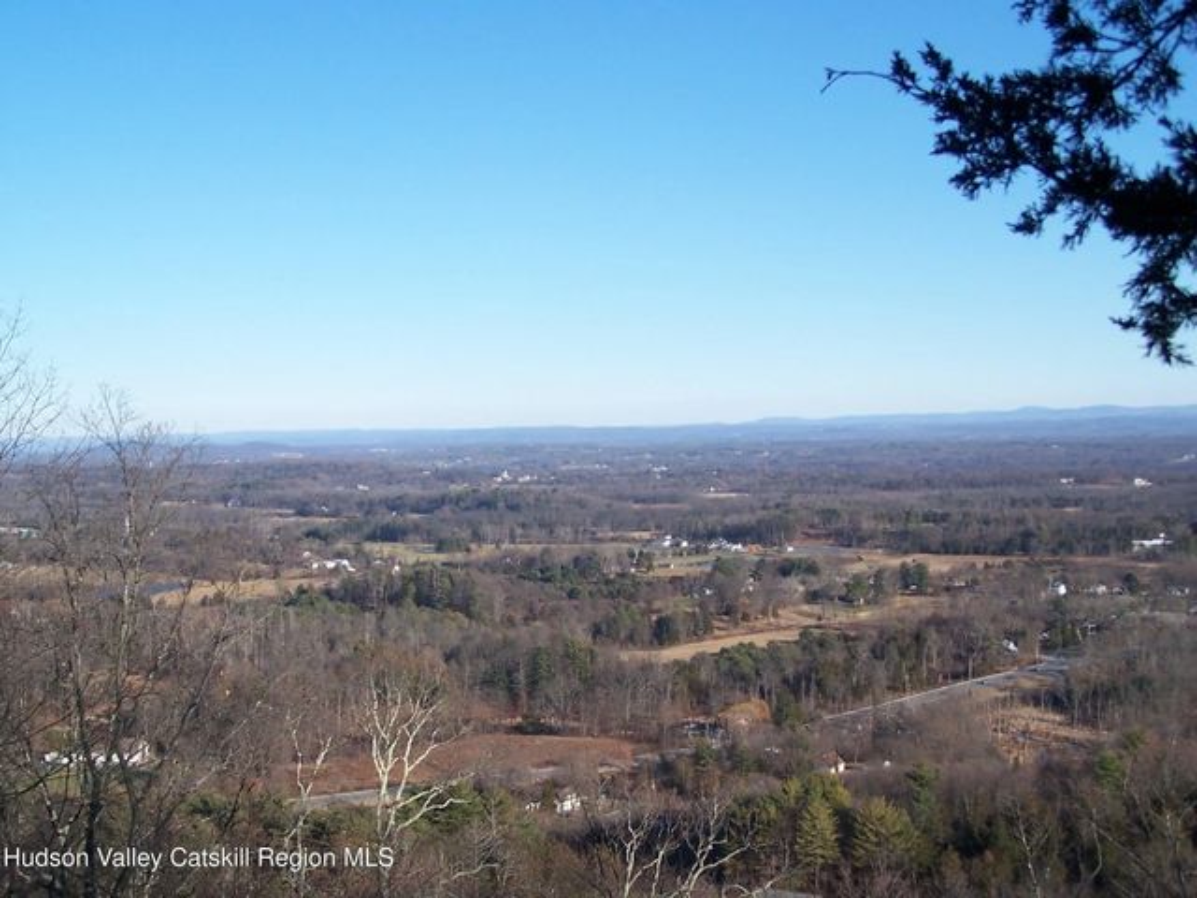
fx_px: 1660
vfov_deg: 30.3
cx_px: 598
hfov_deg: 39.7
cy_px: 449
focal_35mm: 48
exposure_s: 1/800
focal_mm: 8
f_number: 3
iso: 80
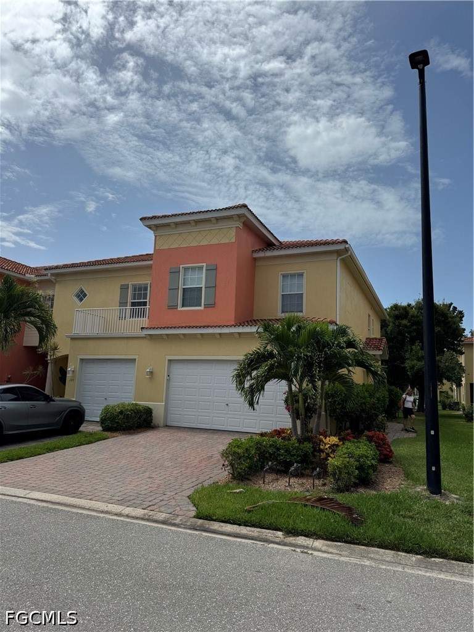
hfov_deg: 56.8
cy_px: 316
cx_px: 237
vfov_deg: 71.6
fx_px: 438
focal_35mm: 24
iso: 80
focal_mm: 6.76
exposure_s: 1/9009
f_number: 1.78
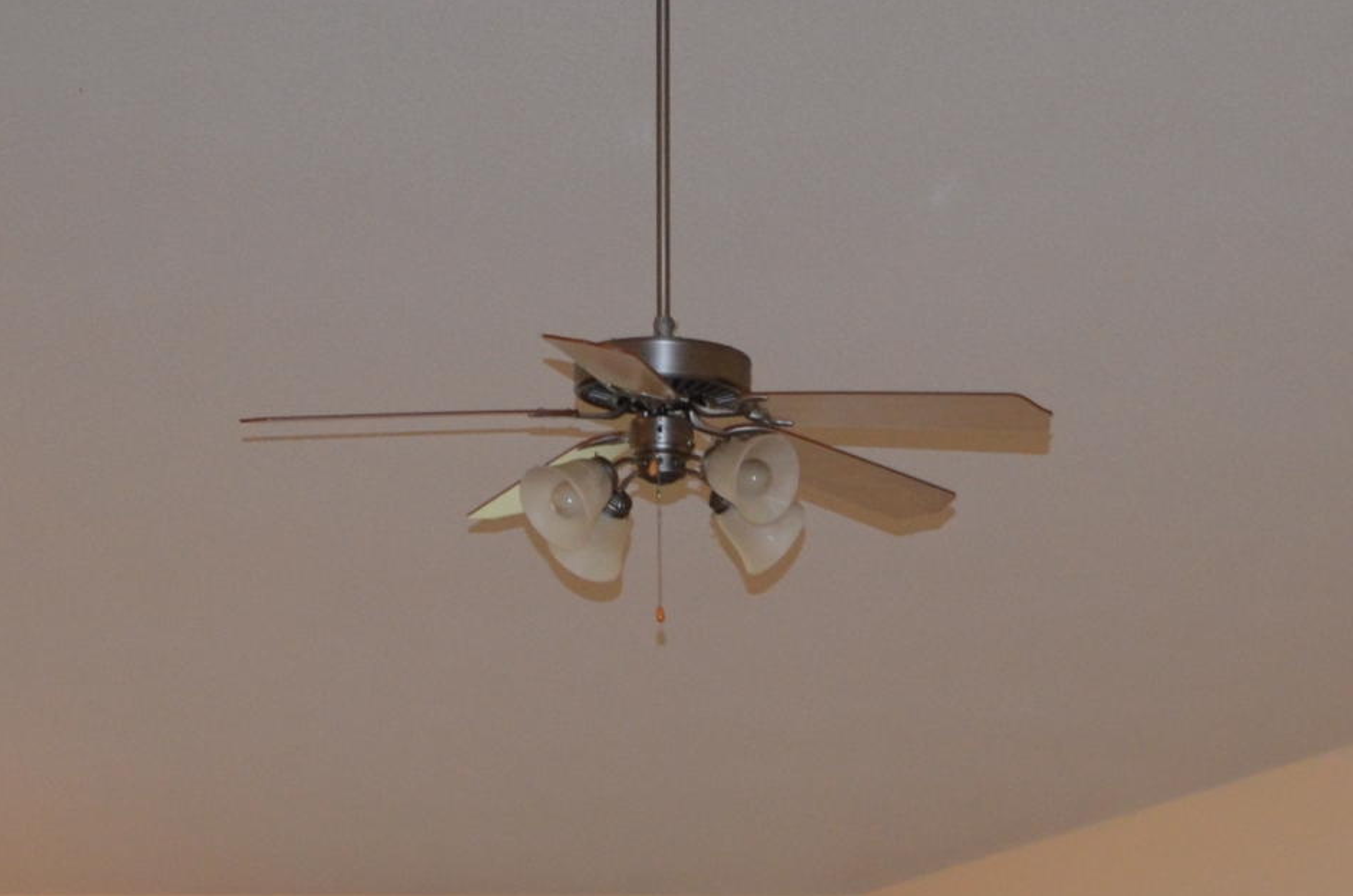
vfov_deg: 14.8
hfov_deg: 23.7
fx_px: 3226
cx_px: 796
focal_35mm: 86
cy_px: 1319
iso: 640
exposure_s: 1/60
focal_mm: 18
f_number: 3.5
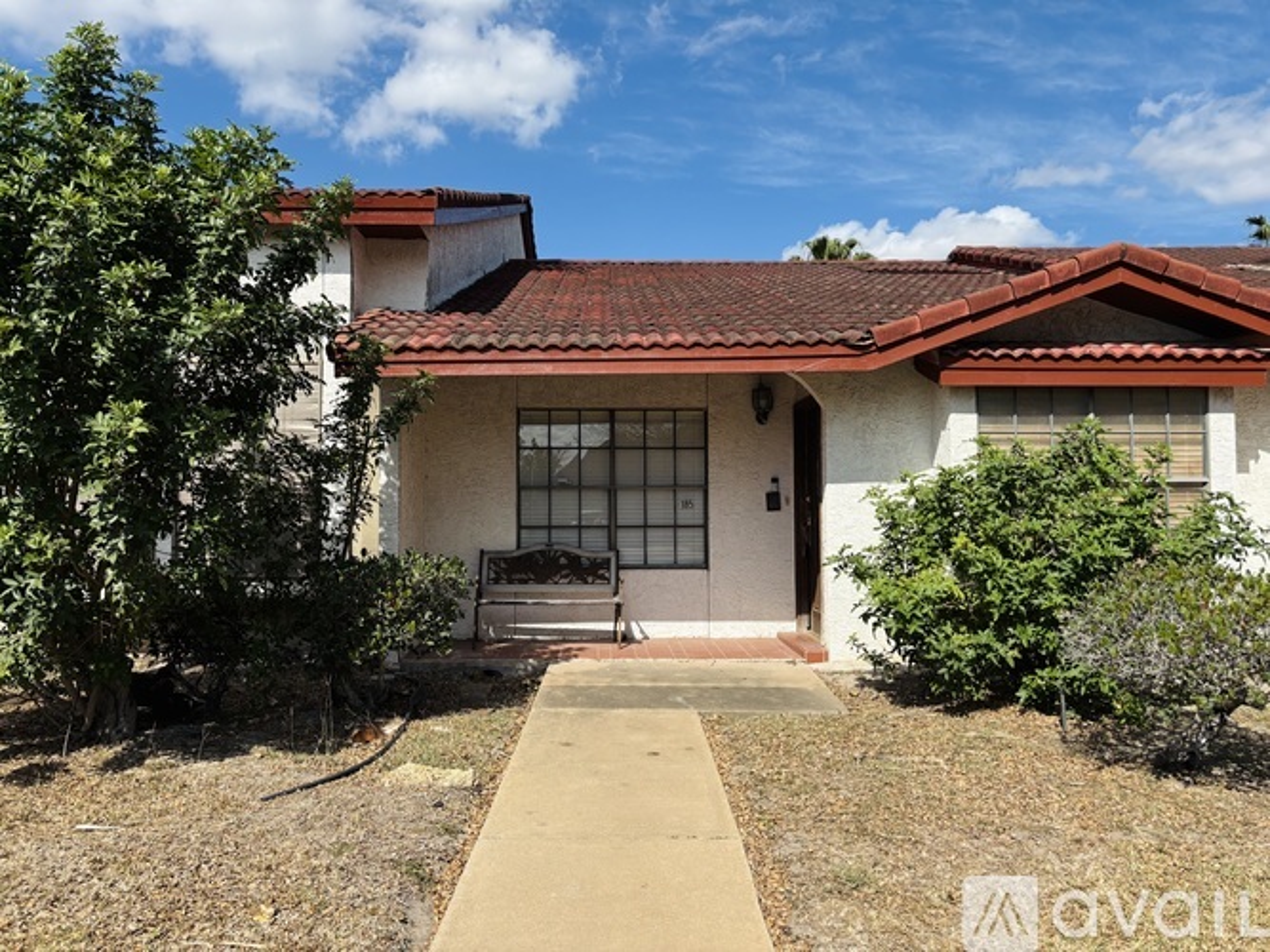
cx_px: 635
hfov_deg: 67.3
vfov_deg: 53.0
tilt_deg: +3.3
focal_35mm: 26
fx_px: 954
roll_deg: +0.2
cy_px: 476
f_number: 1.6
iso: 50
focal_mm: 5.96
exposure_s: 1/4255
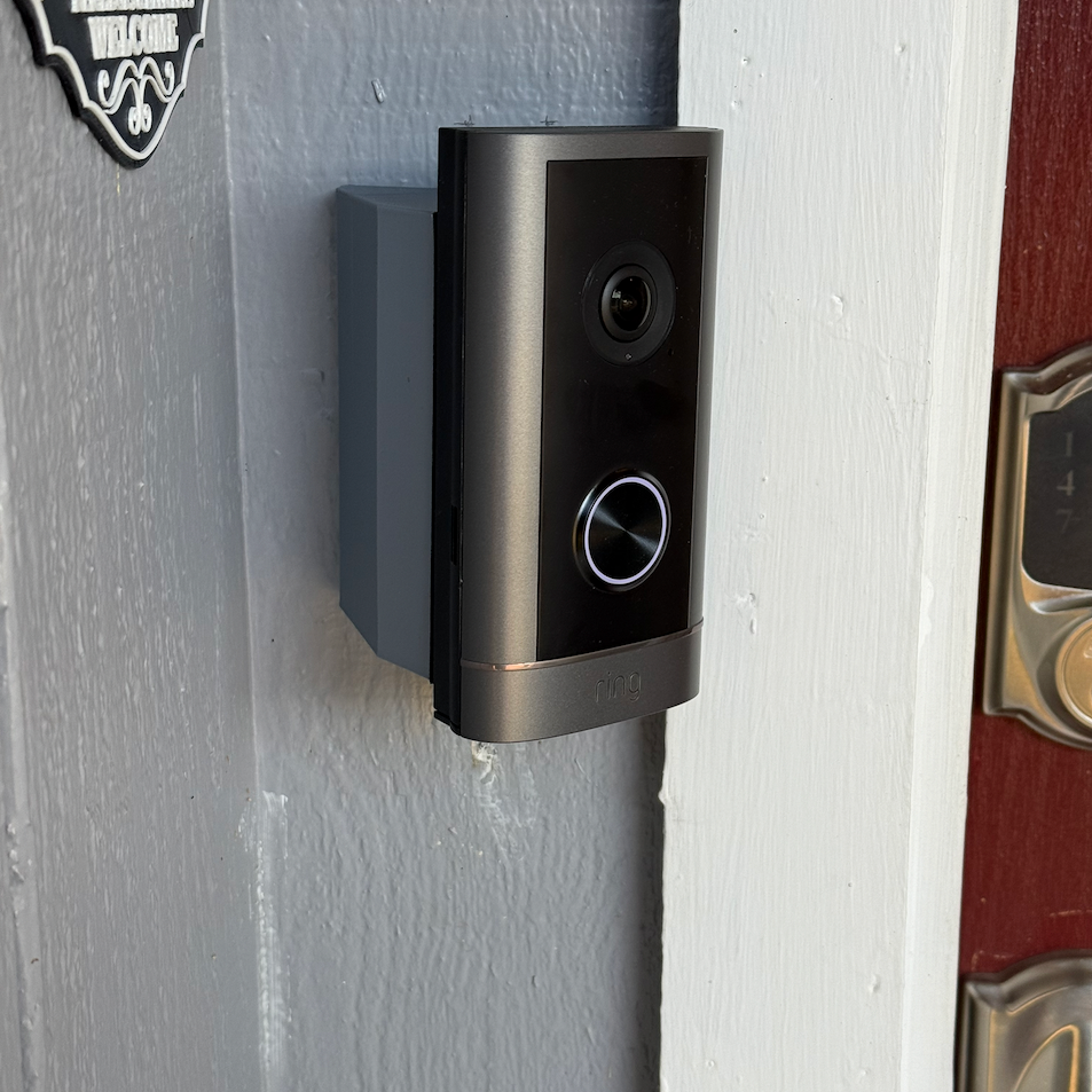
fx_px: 2034
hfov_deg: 30.0
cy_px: 543
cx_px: 548
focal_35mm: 57
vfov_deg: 30.0
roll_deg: -0.4
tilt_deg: -14.8
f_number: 1.78
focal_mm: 6.76
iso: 64
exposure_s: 1/121
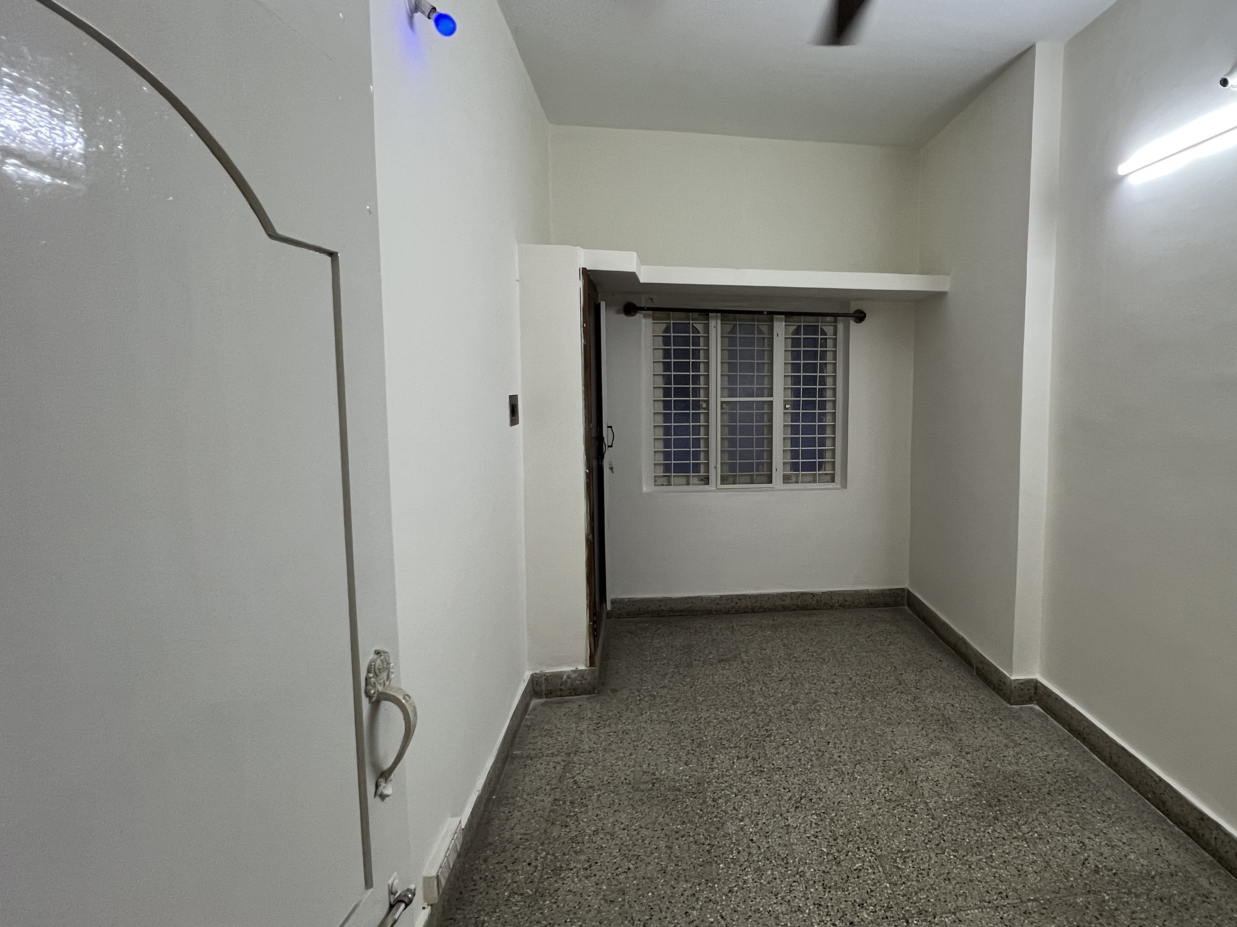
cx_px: 787
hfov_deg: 85.7
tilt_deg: -5.1
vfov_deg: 71.5
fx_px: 643
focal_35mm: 18
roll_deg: +0.0
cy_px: 435
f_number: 1.8
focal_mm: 1.57
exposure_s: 1/50
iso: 160
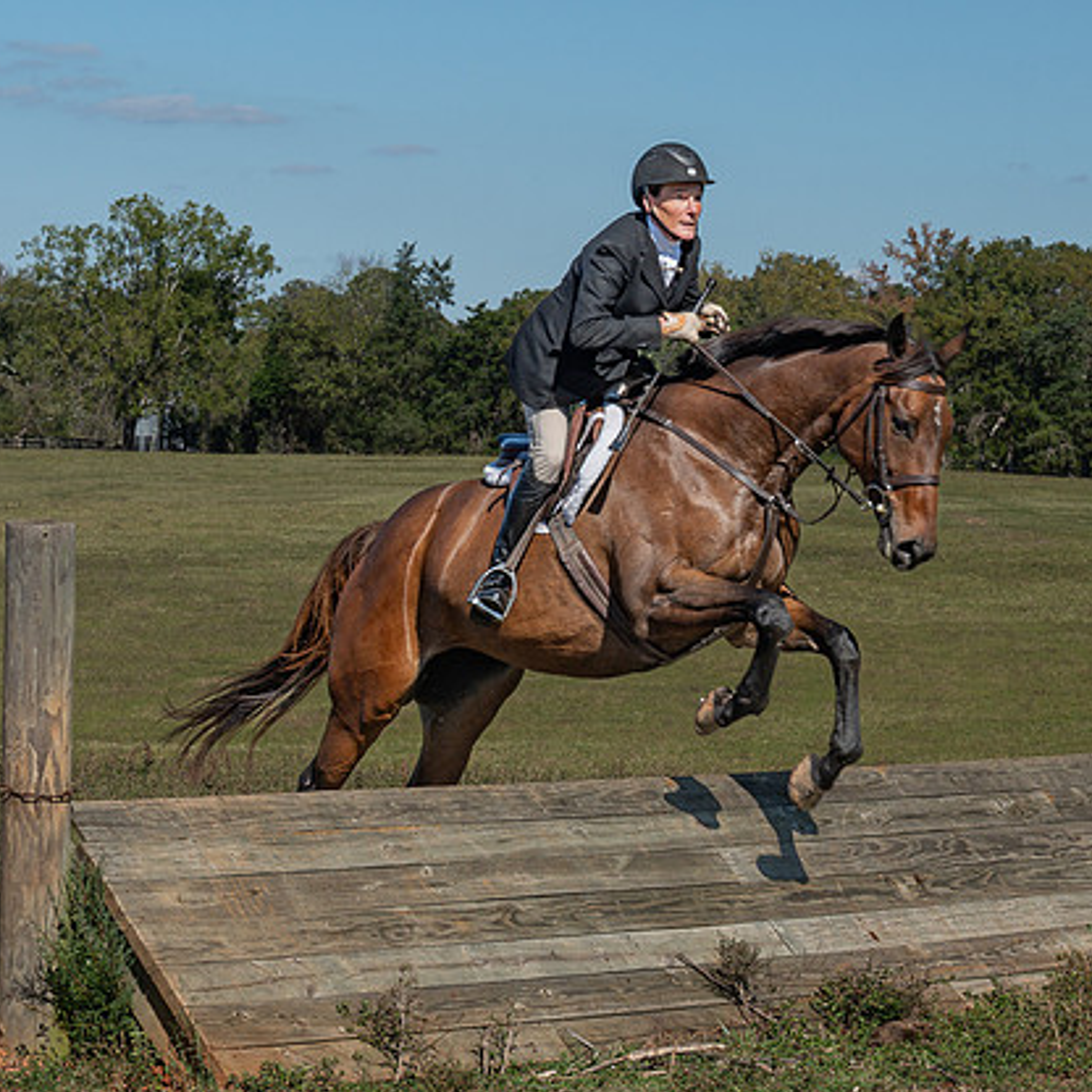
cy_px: 512
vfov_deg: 12.3
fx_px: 5068
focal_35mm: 142
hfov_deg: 12.3
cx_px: 720
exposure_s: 1/500
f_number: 6.3
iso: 200
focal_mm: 70
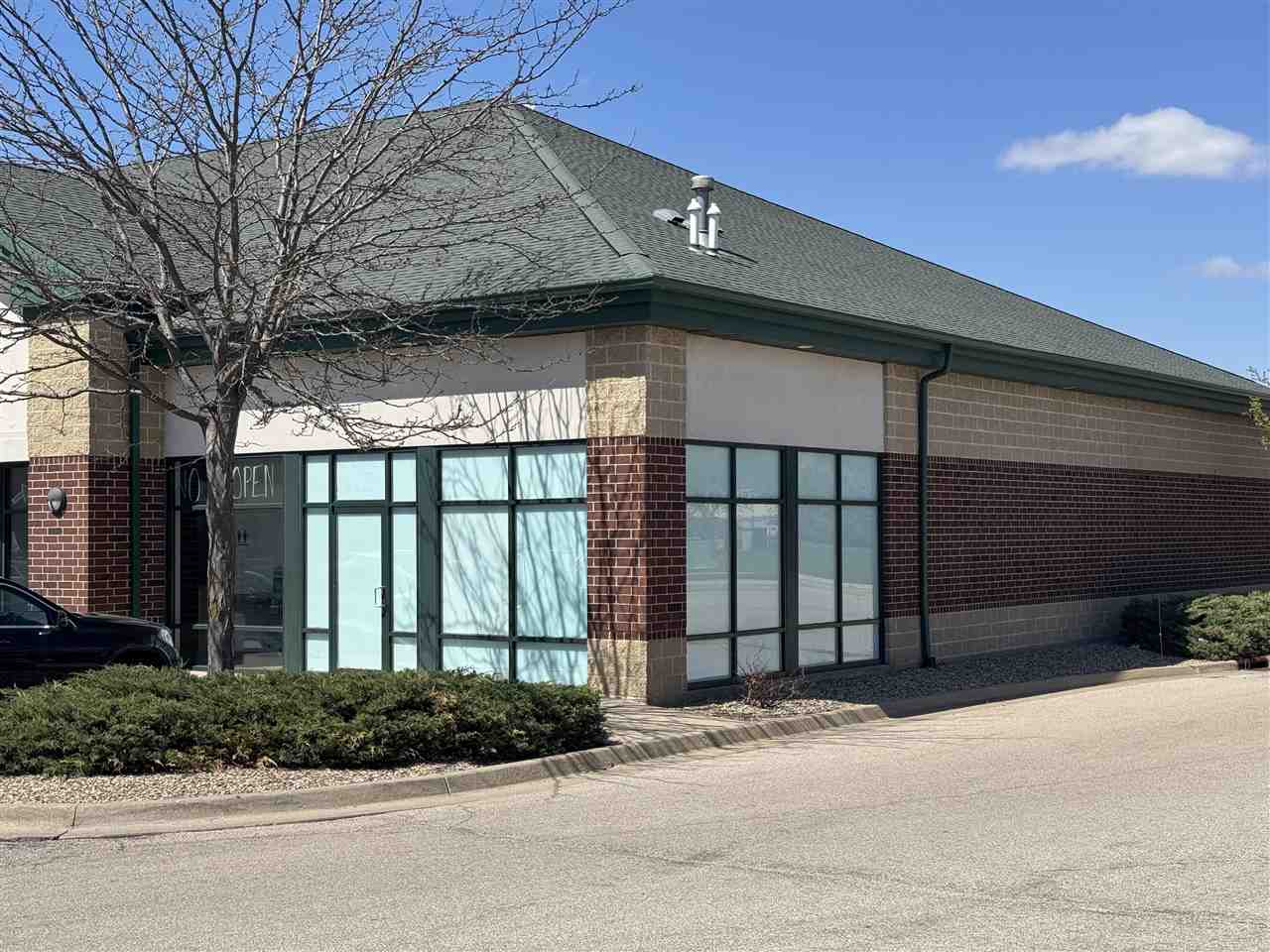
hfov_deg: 39.7
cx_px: 635
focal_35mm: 48
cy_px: 476
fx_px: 1761
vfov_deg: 30.3
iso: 64
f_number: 1.78
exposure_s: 1/4975
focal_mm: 6.76
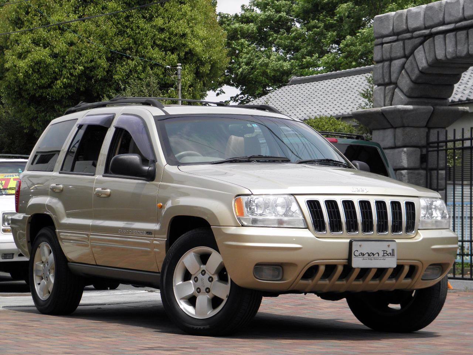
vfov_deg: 14.0
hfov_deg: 18.5
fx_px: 1448
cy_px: 178
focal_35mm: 106
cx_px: 236
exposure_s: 1/500
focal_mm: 19
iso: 100
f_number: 4.7
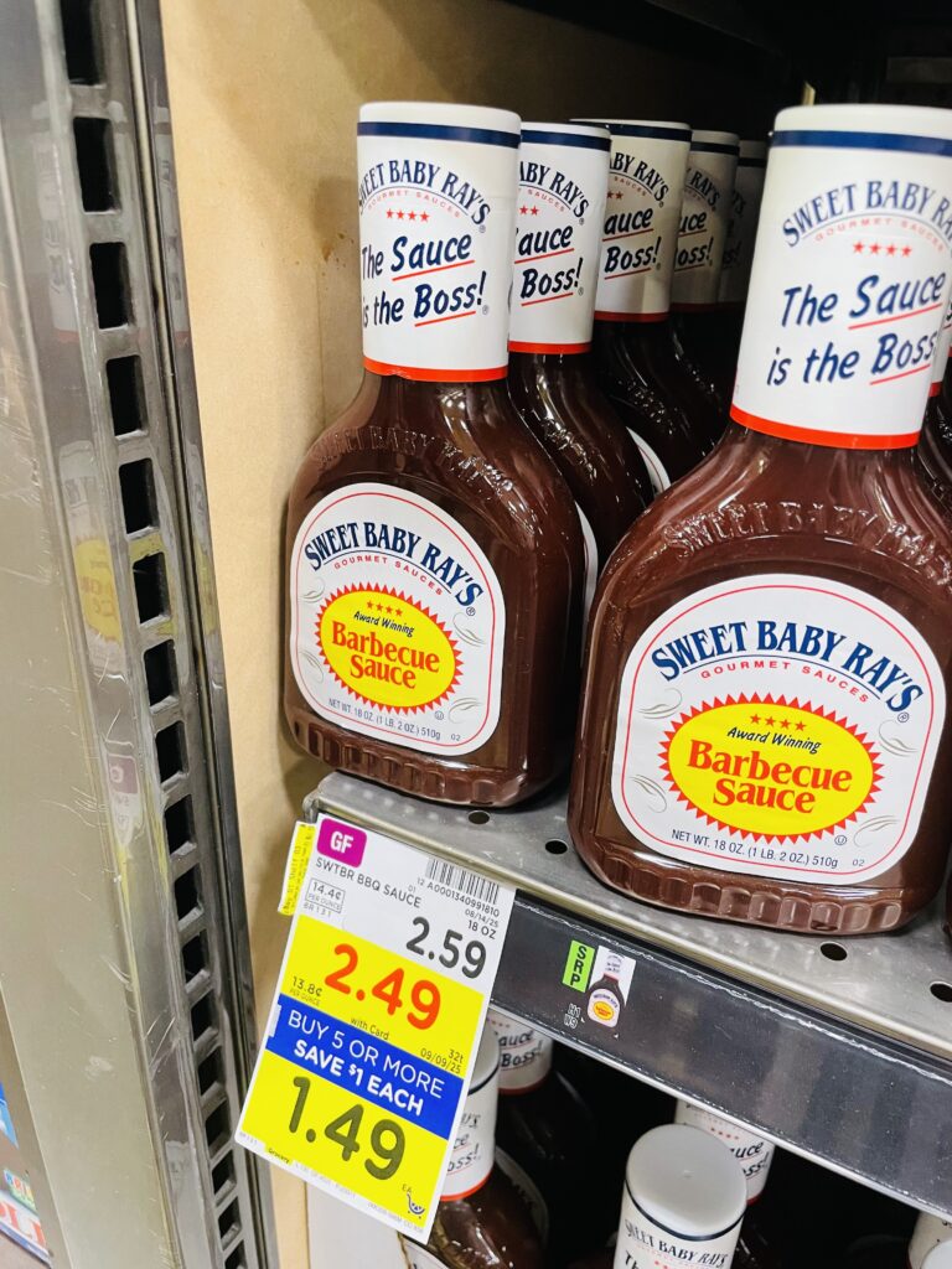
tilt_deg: -25.1
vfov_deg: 67.3
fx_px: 953
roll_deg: -1.3
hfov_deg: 53.1
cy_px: 634
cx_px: 476
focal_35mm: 26
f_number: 1.6
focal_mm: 4.2
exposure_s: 1/60
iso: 250
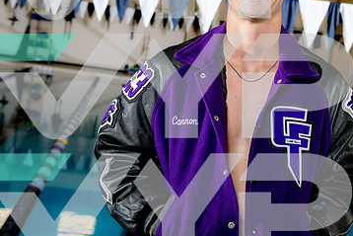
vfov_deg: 16.8
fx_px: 795
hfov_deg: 25.0
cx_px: 223
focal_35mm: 81
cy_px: 86
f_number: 5.6
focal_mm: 50
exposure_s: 1/250
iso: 320
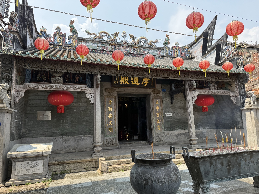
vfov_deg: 56.8
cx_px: 130
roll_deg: +1.9
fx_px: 180
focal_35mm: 24
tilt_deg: +9.1
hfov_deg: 71.6
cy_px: 97
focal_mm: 6.76
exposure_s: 1/1949
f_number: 1.78
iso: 100
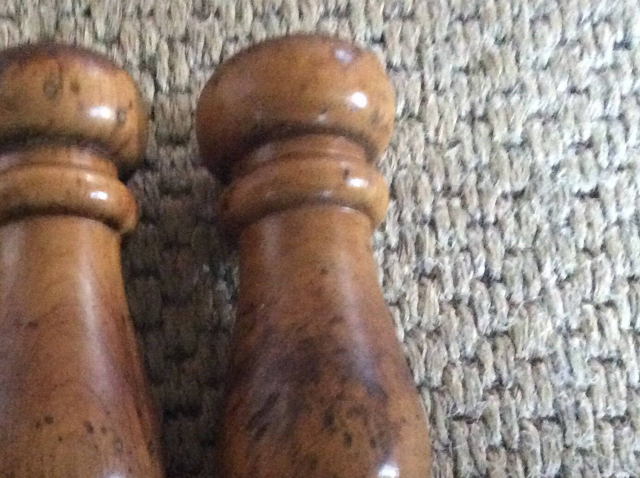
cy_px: 412
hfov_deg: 31.7
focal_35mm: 60
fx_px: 1108
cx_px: 163
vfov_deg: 23.8
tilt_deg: -75.3
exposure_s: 1/17
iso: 640
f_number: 2.4
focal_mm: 3.3
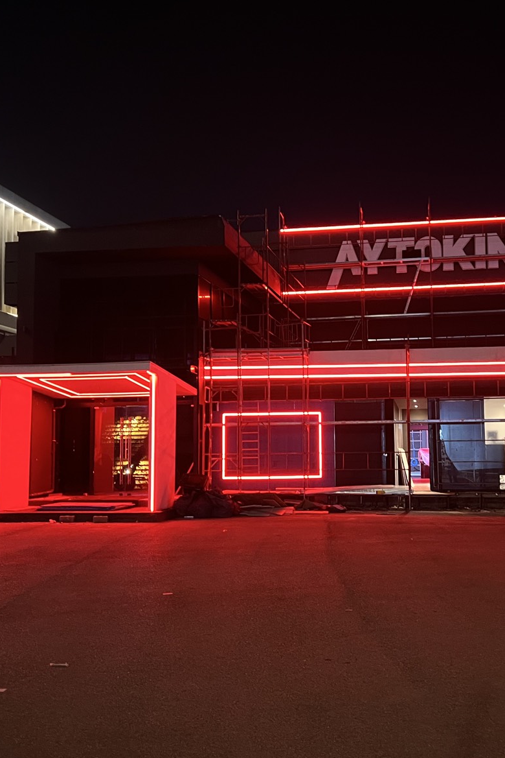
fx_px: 778
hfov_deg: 35.7
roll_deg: +0.4
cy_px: 378
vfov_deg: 51.9
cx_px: 324
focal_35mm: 37
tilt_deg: +5.0
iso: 1000
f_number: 1.5
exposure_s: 1/30
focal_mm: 5.7
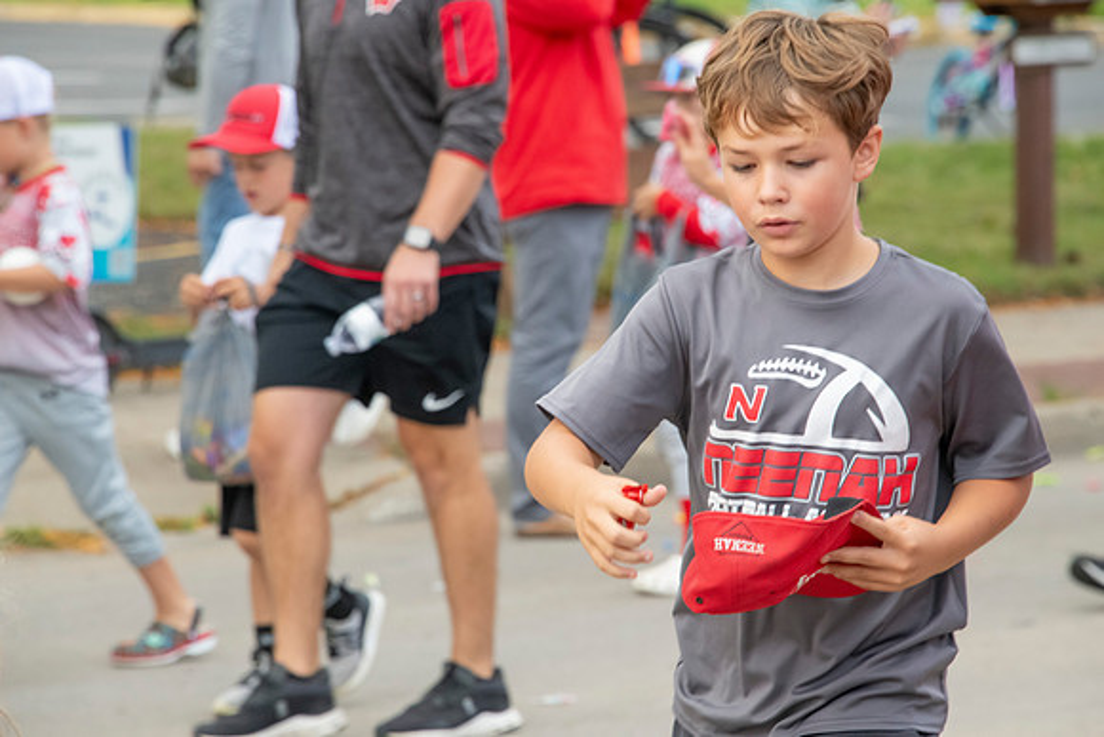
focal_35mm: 300
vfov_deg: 4.6
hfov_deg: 6.9
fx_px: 9202
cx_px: 552
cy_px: 368
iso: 3200
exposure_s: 1/250
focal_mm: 300
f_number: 11
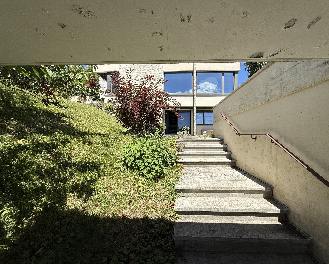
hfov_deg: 96.7
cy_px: 129
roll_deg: -0.3
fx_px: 146
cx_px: 172
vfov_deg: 84.0
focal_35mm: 15
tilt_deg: +3.8
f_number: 2.2
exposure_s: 1/1795
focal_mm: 2.22
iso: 50
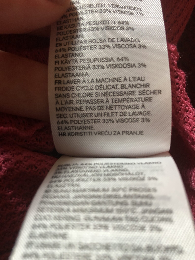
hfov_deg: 49.7
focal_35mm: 28
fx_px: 210
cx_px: 98
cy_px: 130
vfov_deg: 63.4
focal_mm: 3.99
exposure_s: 1/15
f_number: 1.8
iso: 50
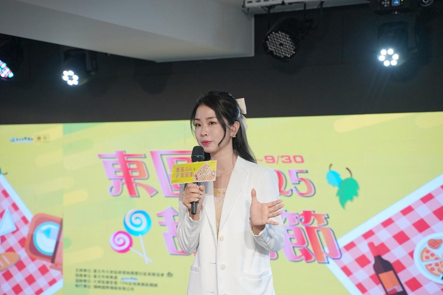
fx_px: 923
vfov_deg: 18.2
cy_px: 148
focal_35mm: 75
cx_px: 222
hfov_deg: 27.0
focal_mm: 75
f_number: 4
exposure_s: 1/160
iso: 2500
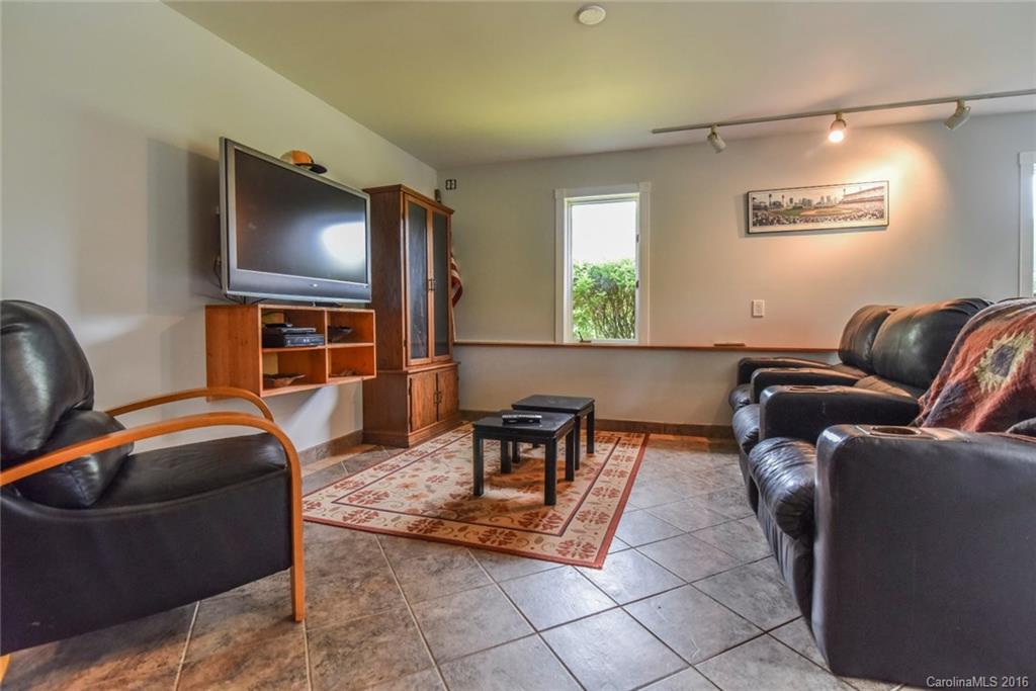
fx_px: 460
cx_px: 518
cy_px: 346
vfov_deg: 73.8
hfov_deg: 96.7
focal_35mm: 16
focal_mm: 16
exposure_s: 1/100
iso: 2000
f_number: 5
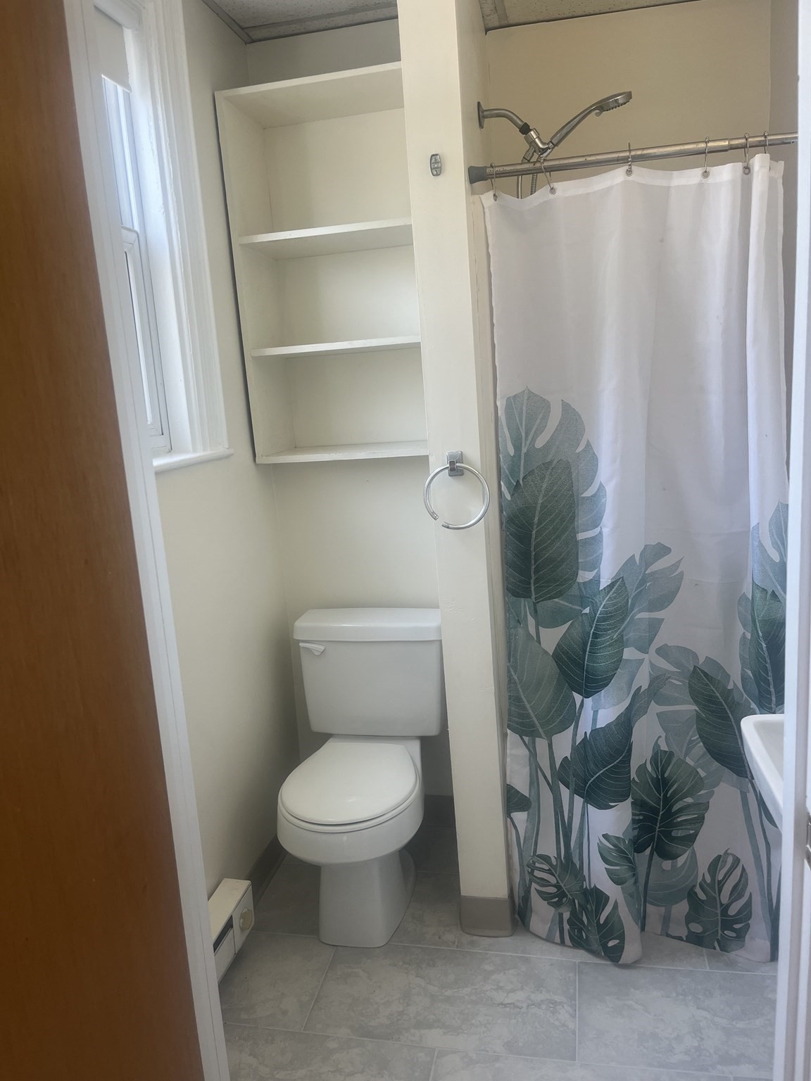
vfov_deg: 67.3
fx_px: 812
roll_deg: +4.3
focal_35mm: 26
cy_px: 540
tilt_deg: -10.6
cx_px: 406
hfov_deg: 53.1
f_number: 1.6
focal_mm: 5.1
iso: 64
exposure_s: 1/120
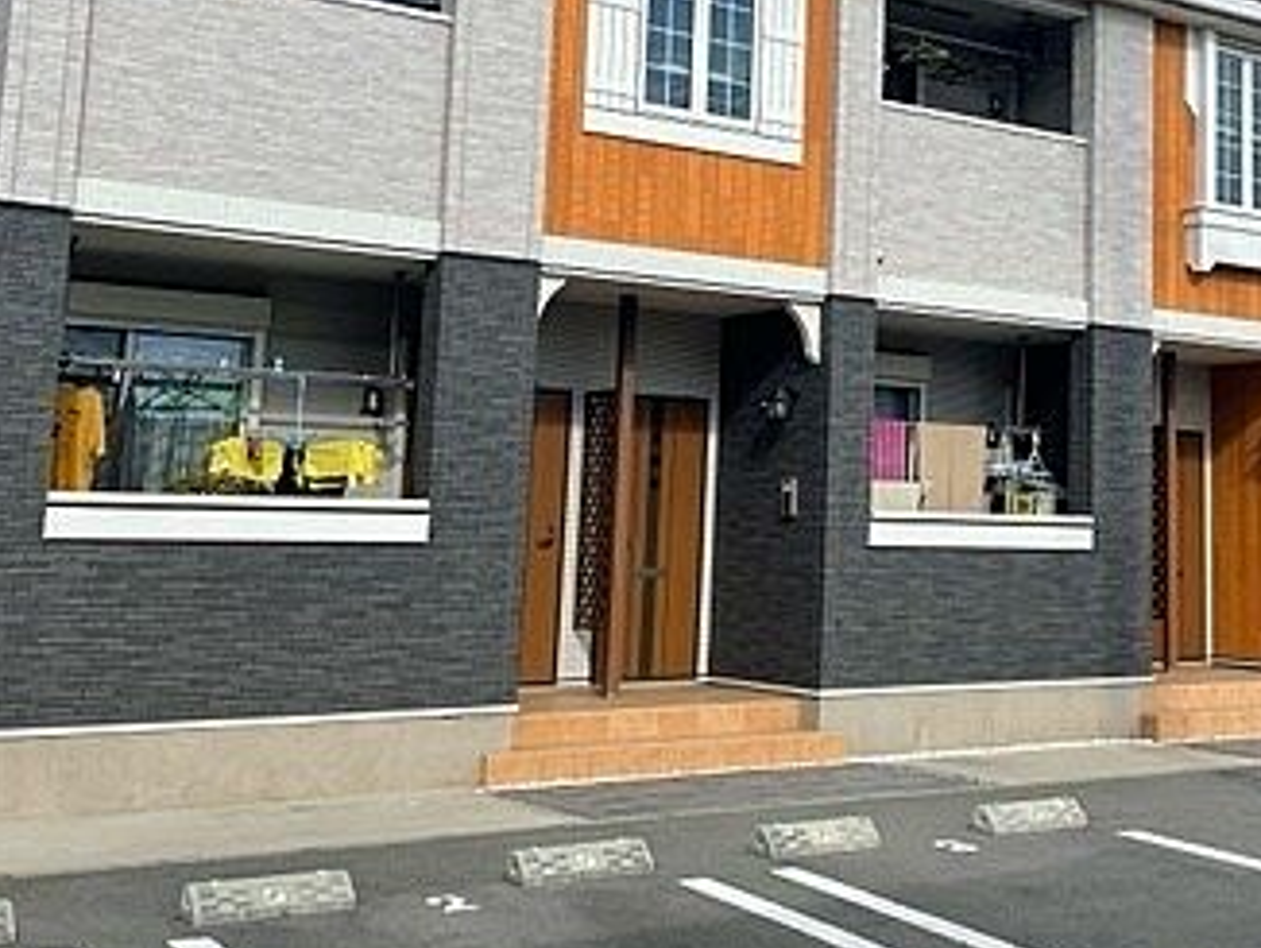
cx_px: 967
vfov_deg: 28.2
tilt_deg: +8.3
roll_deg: -1.0
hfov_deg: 36.5
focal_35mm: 51
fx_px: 1859
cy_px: 255
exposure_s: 1/2959
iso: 32
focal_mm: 4.2
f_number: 1.6
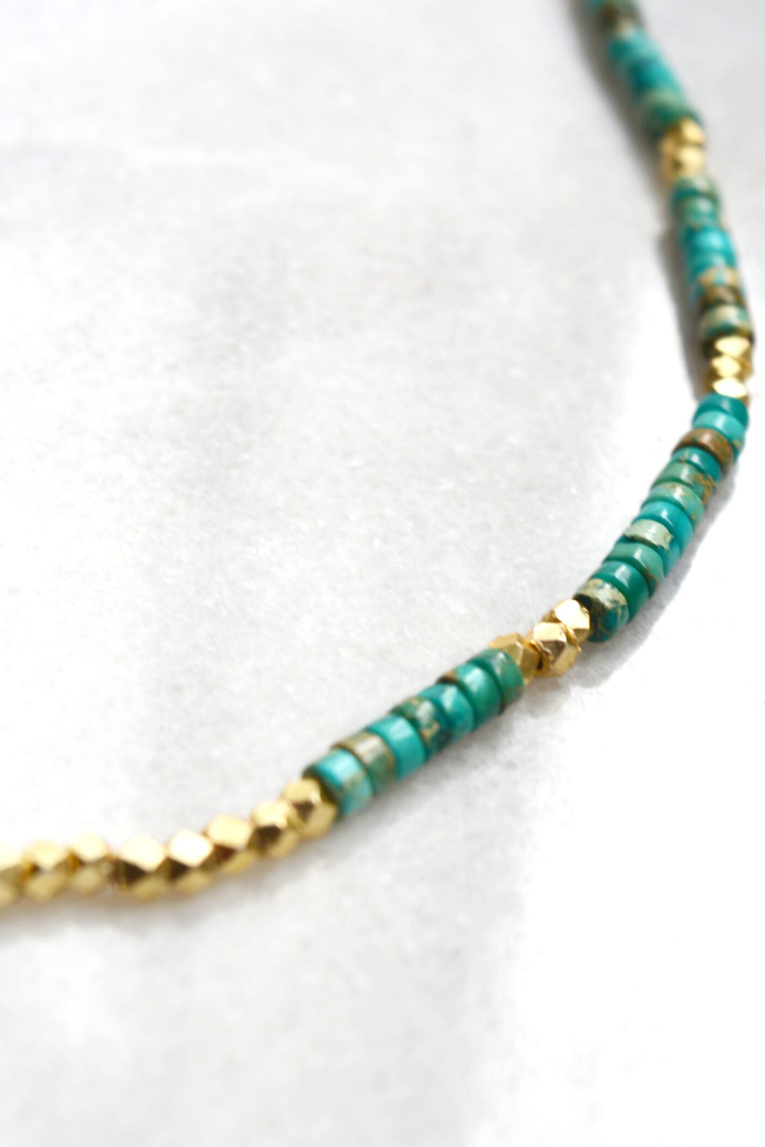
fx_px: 3206
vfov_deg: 20.3
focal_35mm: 101
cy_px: 587
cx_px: 413
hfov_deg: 13.6
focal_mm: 55
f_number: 8
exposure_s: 1/60
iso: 125
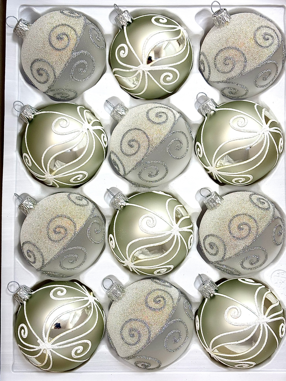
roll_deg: -0.8
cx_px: 143
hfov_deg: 28.0
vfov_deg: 36.8
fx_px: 573
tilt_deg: -27.9
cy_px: 190
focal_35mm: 52
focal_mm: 5.96
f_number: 1.6
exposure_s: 1/50
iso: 64
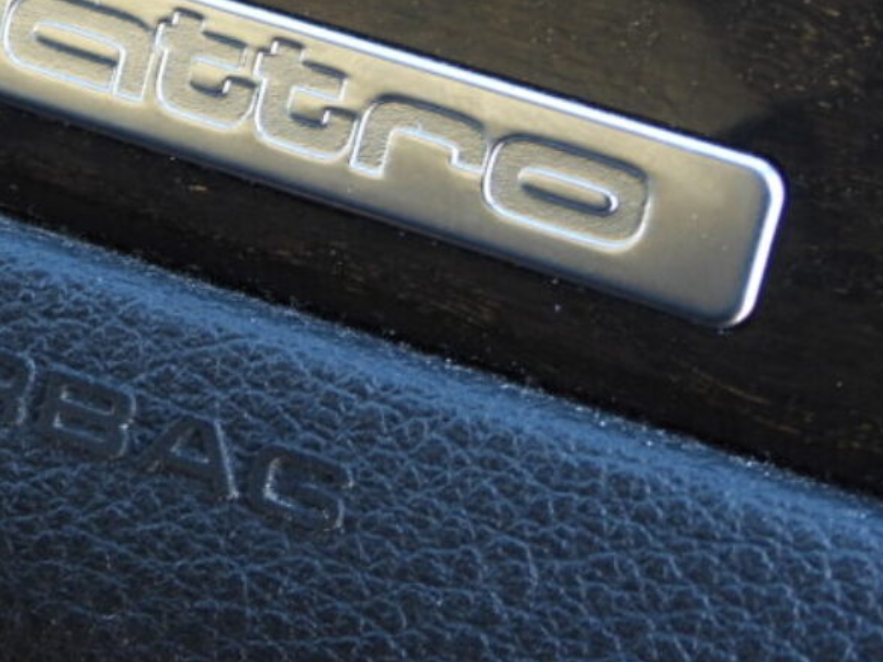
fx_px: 3852
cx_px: 71
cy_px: 73
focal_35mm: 151
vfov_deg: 9.8
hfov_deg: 13.0
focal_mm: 9.8
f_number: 3.5
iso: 100
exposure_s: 1/30
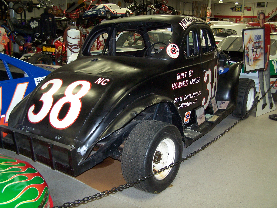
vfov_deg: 37.7
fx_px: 304
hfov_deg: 49.0
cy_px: 104
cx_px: 138
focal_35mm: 38
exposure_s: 1/15
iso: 140
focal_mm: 6.3
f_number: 2.8
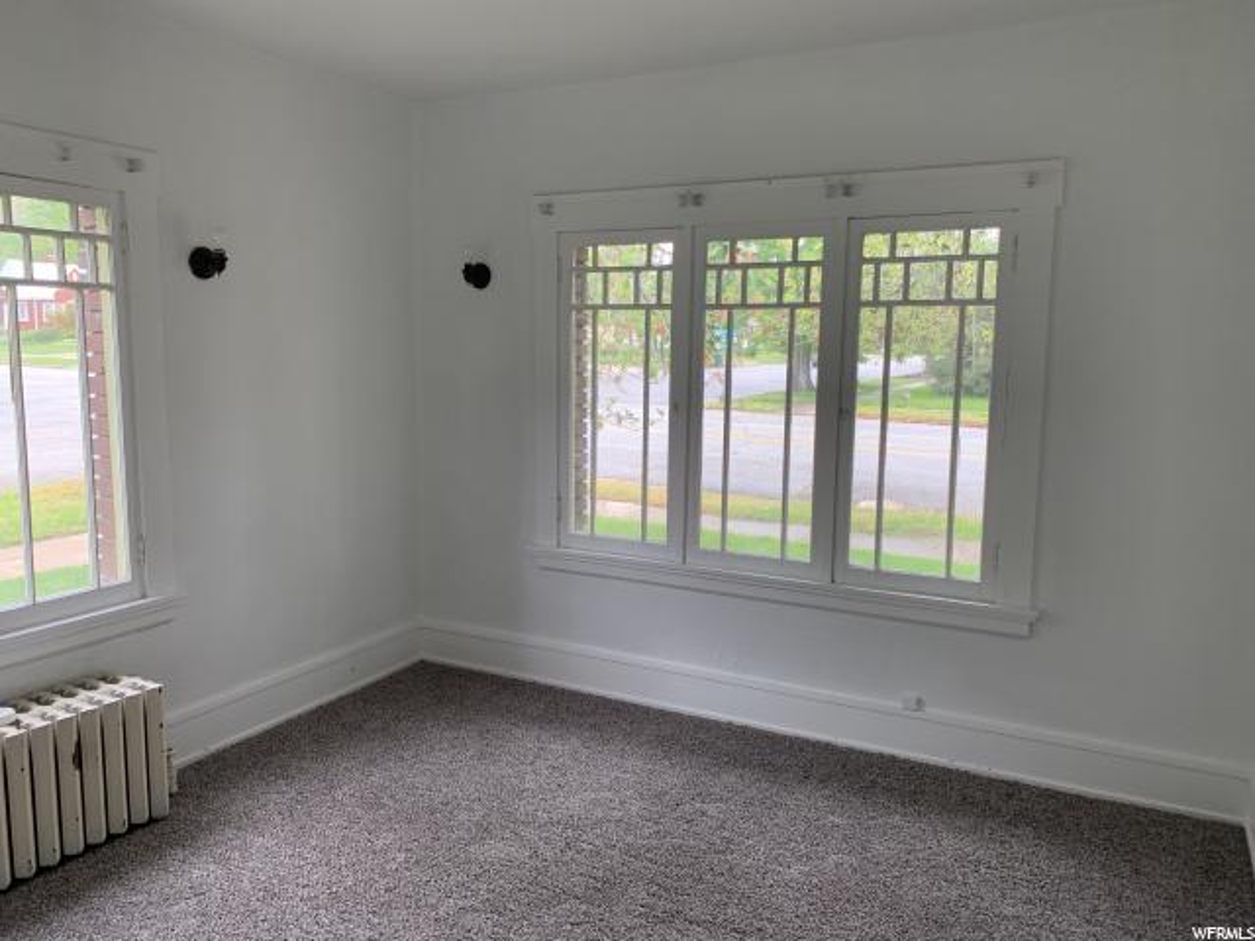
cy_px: 470
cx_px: 628
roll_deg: -0.9
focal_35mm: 26
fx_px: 943
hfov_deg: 67.3
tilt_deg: -6.9
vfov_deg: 53.1
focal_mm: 4.25
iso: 40
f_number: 1.8
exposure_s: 1/121
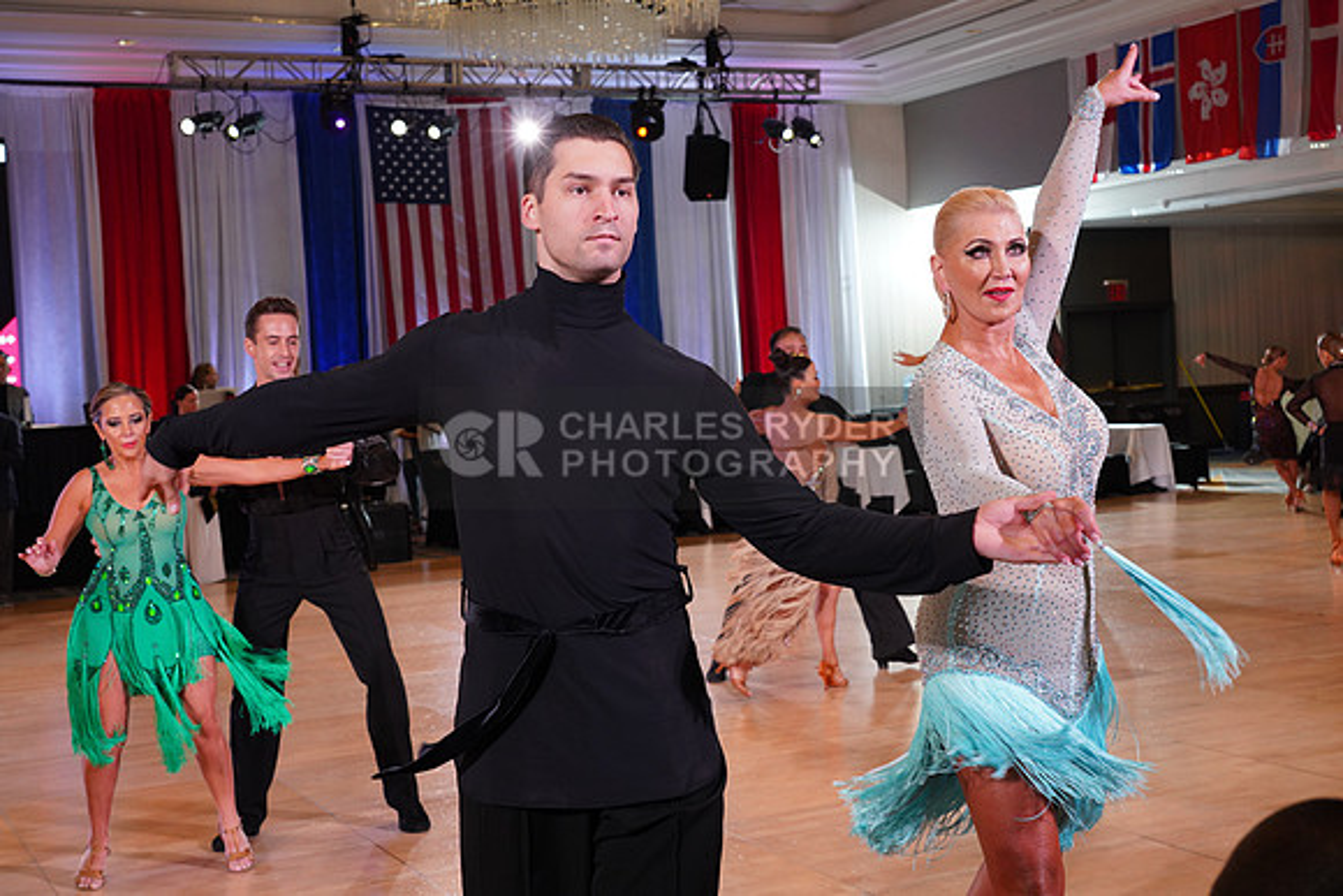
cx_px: 672
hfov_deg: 41.9
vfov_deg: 28.7
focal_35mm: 47
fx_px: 1754
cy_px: 448
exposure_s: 1/160
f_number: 6.3
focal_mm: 47
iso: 1600
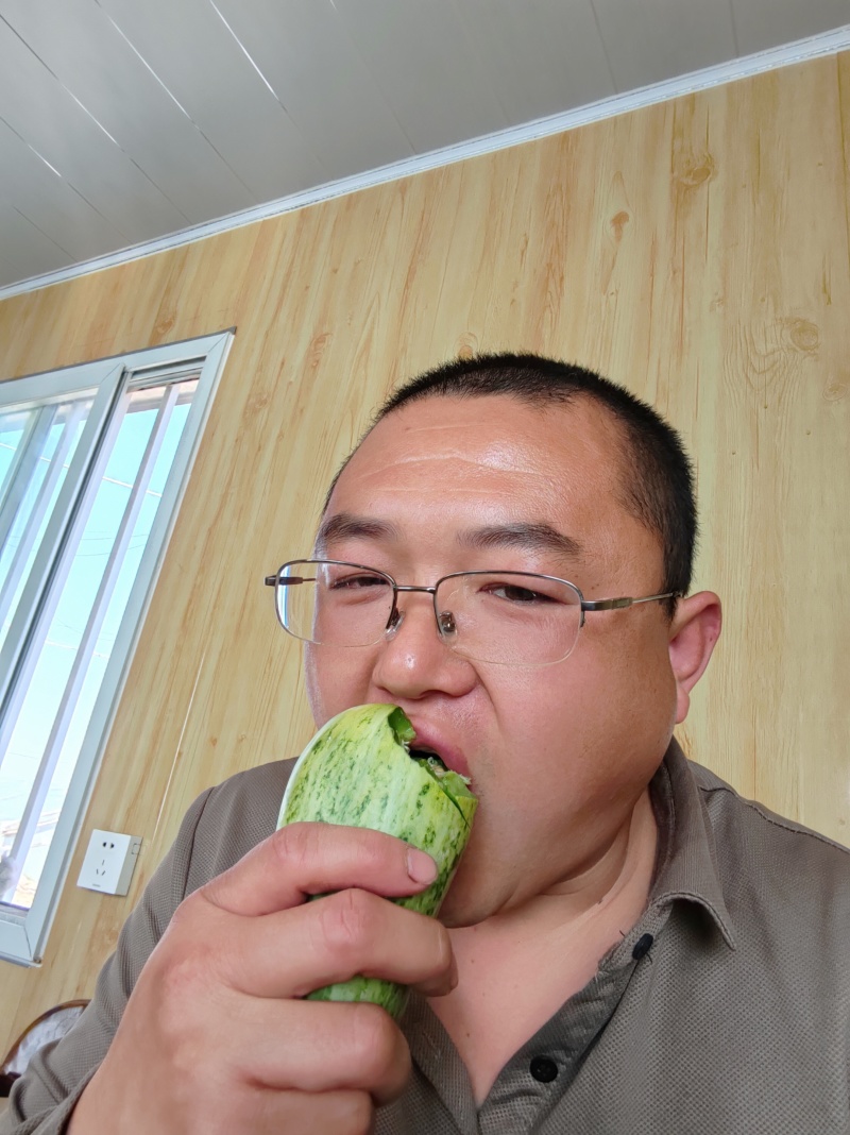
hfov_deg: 58.8
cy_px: 568
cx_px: 425
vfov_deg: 73.9
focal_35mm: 23
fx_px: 754
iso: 400
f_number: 2.4
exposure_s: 1/100
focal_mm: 2.66
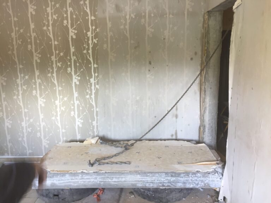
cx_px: 136
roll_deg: +1.1
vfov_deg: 48.2
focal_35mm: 29
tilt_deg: -11.9
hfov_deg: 61.7
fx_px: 227
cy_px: 102
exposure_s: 1/33
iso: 80
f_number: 2.2
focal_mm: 4.15
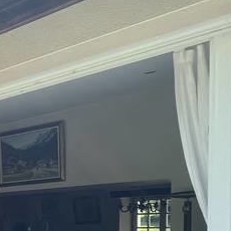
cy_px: 248
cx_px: -270
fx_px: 453
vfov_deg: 26.5
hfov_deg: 17.1
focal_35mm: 60
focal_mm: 1.57
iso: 32
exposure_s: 1/475
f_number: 1.8
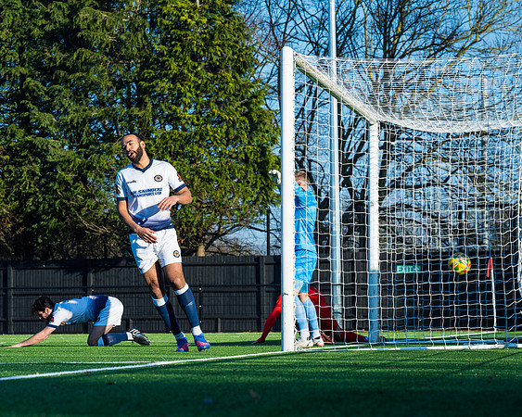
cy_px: 232
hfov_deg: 11.2
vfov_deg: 9.0
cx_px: 218
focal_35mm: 172
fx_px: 2661
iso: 800
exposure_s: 1/1600
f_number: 8
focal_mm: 135
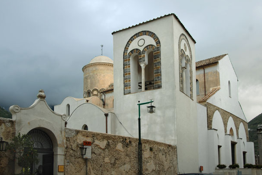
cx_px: 134
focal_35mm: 37
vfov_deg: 36.0
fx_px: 269
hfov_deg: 51.9
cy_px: 85
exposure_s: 1/125
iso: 100
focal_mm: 24
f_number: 3.8
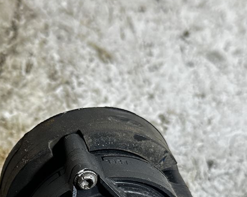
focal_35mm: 76
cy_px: 207
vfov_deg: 19.5
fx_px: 556
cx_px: 71
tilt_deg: -57.1
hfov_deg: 24.9
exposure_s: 1/50
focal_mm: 6.86
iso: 320
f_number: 1.78
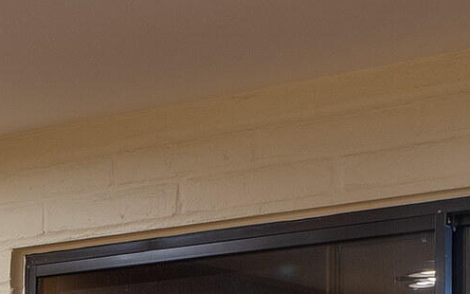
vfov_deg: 9.0
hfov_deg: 14.8
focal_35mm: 138
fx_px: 1768
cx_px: -49
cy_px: 561
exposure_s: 1.3
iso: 100
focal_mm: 24
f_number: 9
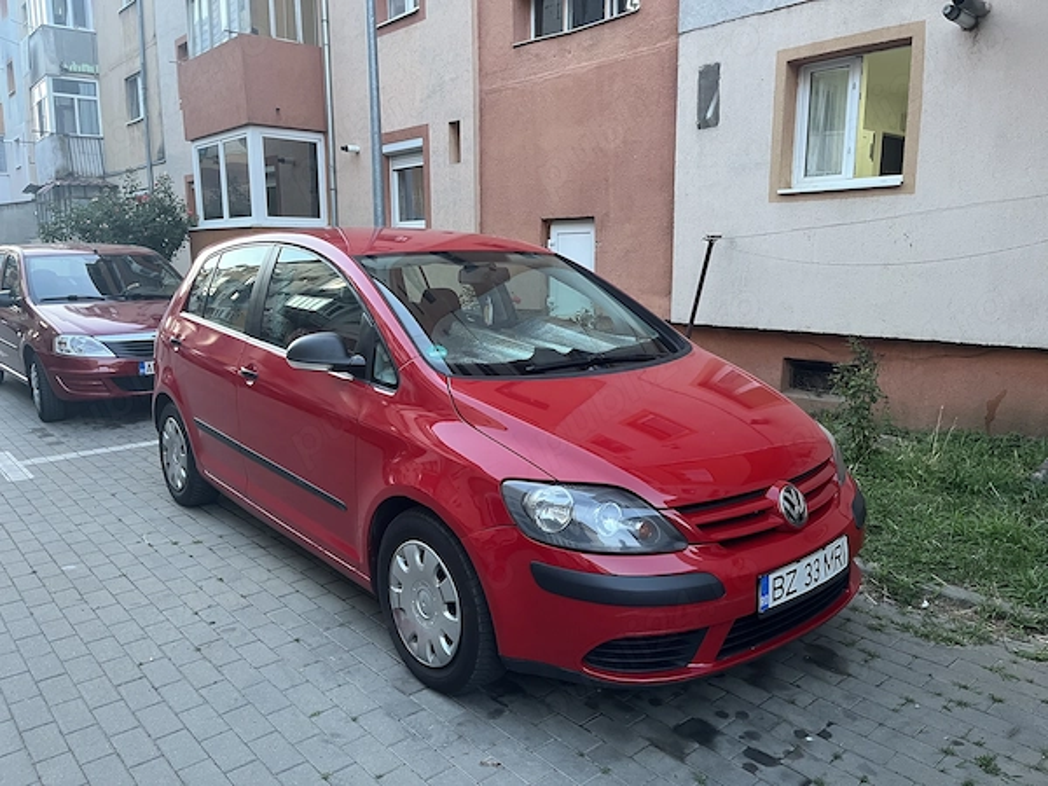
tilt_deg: -10.5
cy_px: 393
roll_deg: +0.0
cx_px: 524
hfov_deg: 67.3
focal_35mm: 26
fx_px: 787
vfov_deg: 53.1
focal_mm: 5.1
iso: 250
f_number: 1.6
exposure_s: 1/60
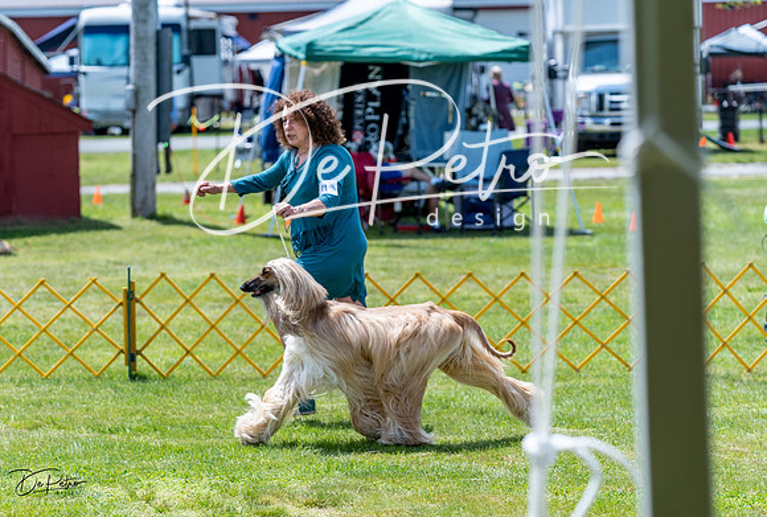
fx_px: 2848
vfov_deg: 10.4
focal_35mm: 133
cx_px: 326
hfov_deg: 15.3
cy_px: 267
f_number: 3.5
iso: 100
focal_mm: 104
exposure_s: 1/1000
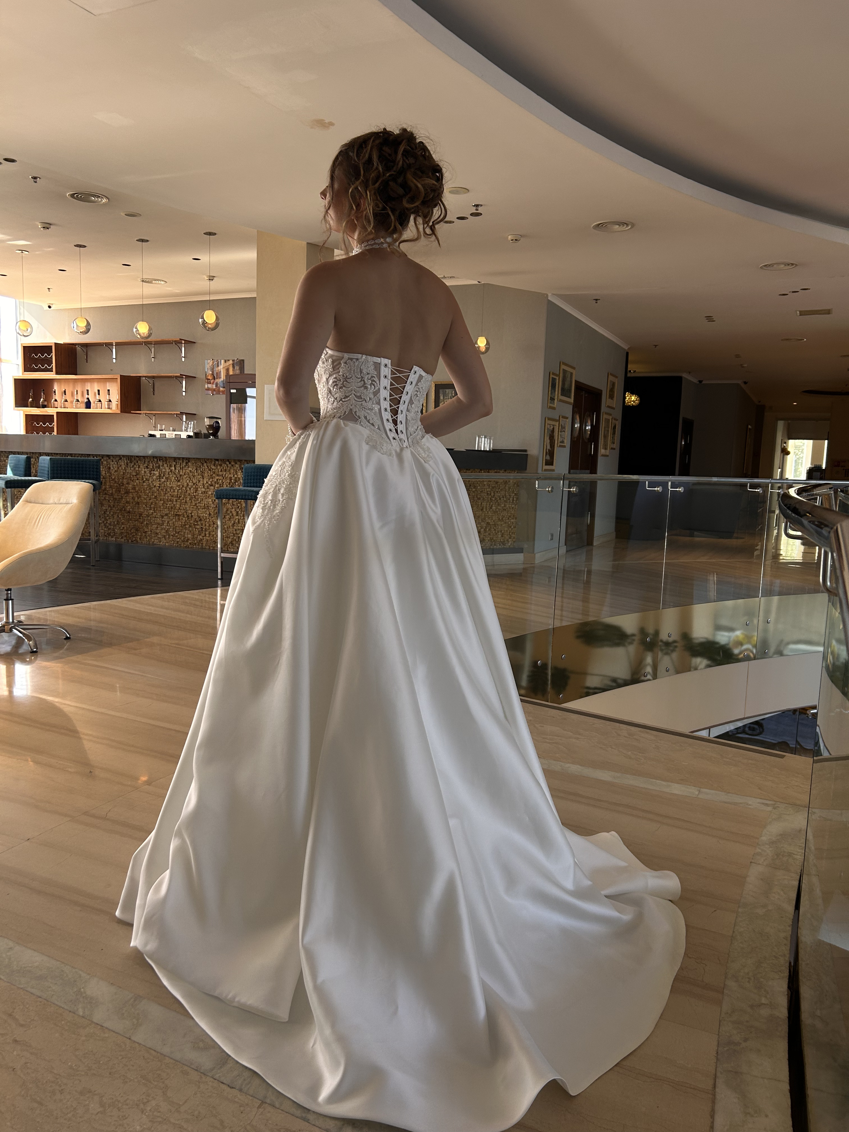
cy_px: 566
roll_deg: -2.2
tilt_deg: -6.5
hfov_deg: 53.1
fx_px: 850
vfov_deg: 67.3
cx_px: 424
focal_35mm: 26
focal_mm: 5.7
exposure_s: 1/100
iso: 64
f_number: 1.5
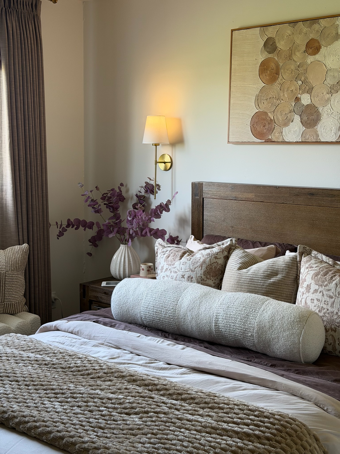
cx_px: 170
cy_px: 227
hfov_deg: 30.3
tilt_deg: -6.7
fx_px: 629
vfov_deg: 39.7
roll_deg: -0.4
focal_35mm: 48
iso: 100
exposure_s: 1/97
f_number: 1.78
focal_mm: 6.76
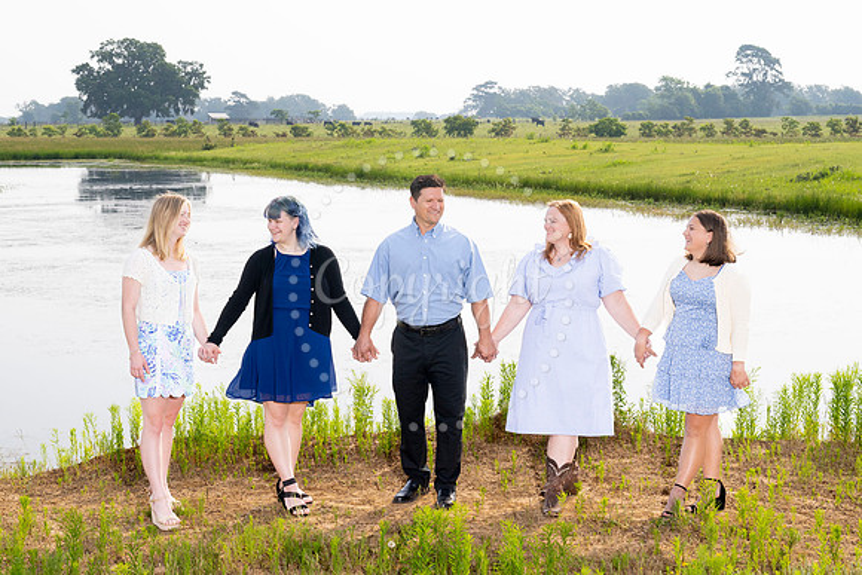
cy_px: 335
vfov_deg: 17.0
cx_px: 438
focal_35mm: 80
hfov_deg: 25.2
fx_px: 1925
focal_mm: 56
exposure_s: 1/200
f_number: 7.1
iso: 320
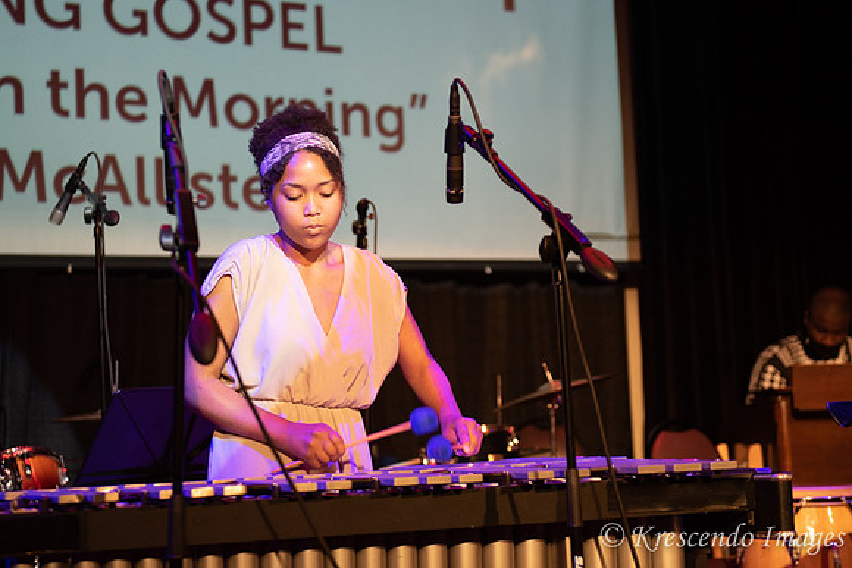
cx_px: 403
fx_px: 1711
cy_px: 237
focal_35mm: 72
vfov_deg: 18.9
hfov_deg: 28.0
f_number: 2.8
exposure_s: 1/125
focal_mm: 62
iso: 1600
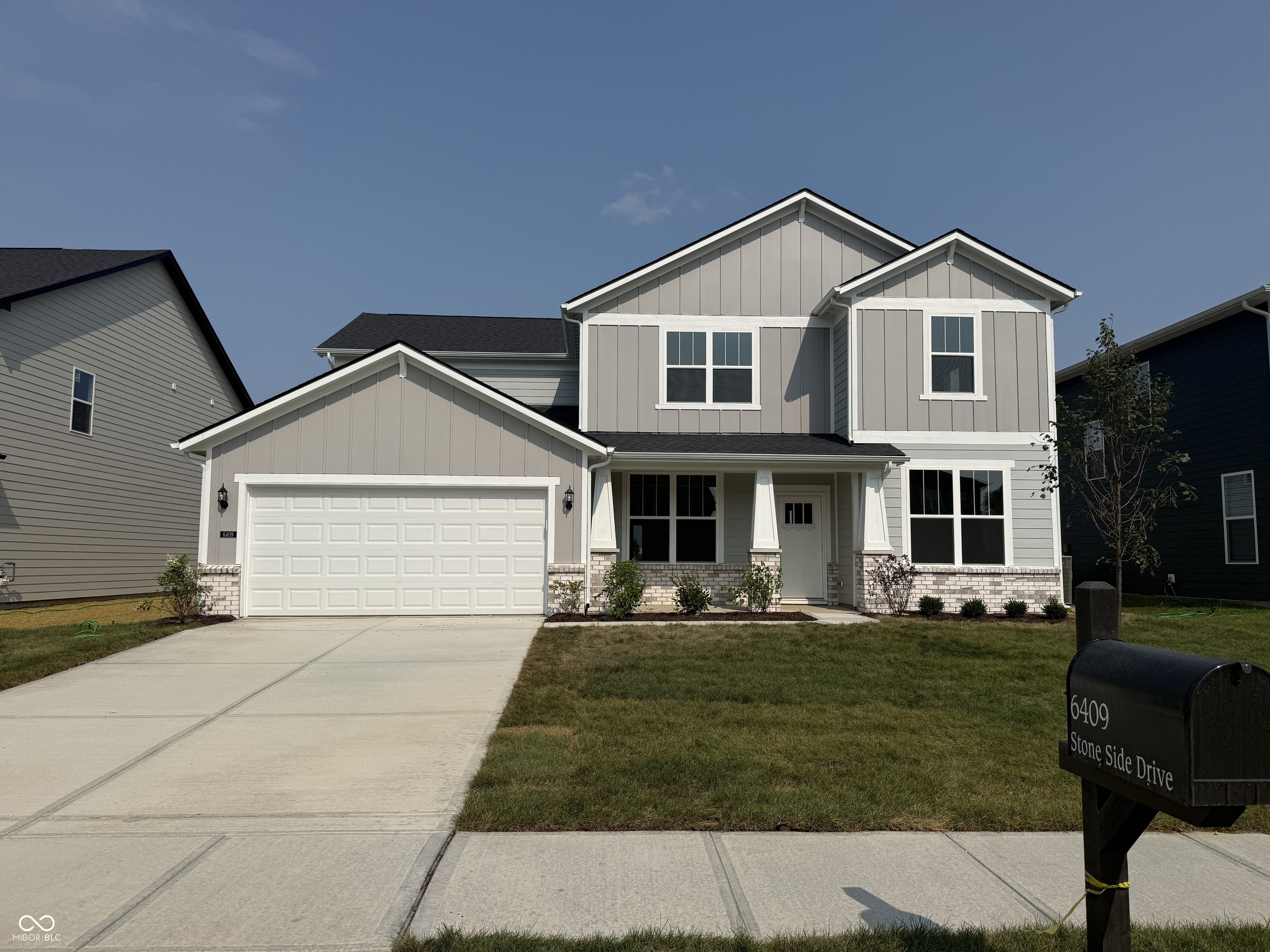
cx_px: 635
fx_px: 881
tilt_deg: +3.8
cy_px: 476
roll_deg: -1.1
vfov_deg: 56.8
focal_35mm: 24
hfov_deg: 71.6
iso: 80
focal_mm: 6.76
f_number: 1.78
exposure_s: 1/11905
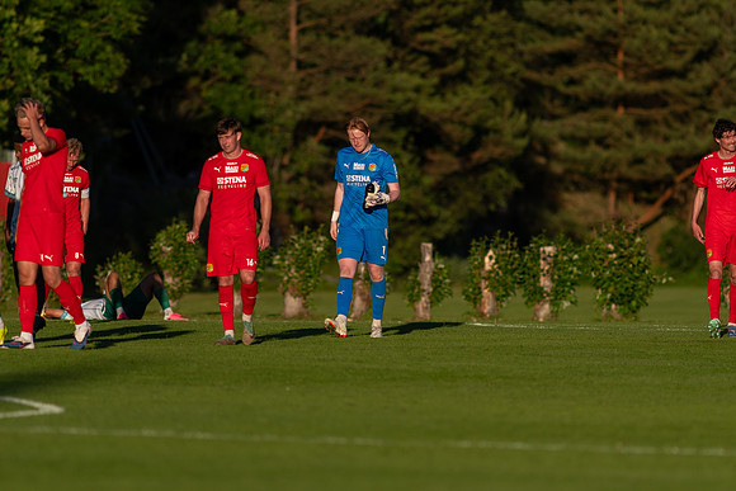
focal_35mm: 450
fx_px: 9202
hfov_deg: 4.6
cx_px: 368
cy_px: 246
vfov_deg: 3.1
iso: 160
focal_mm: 300
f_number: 3.2
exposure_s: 1/1600
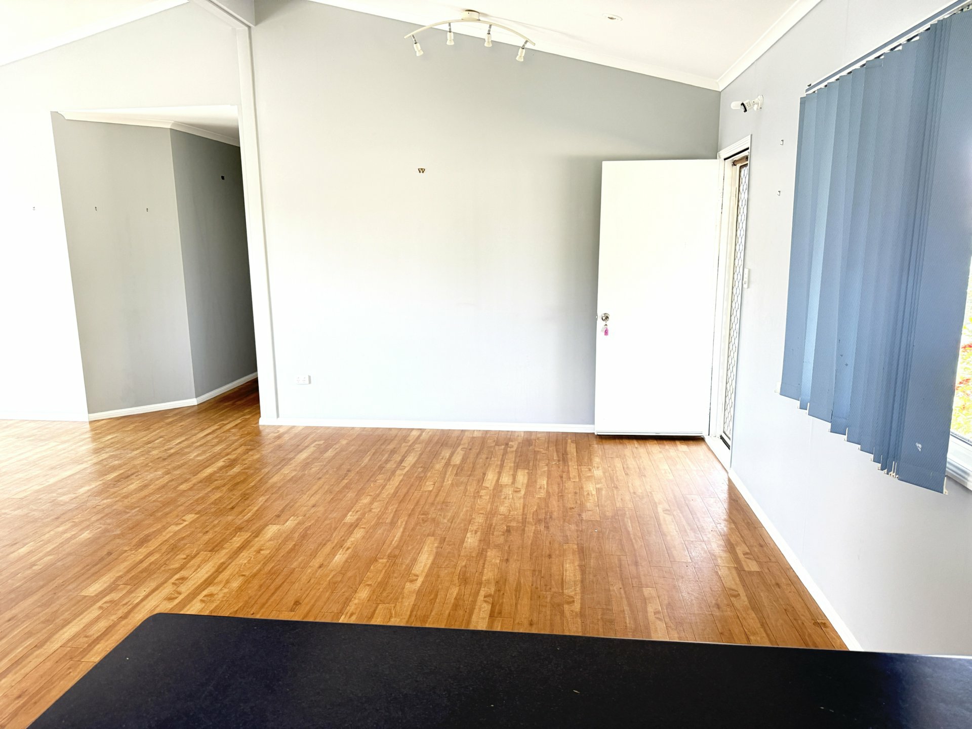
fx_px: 674
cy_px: 364
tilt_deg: -10.3
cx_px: 486
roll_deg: -0.3
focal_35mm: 24
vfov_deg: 56.8
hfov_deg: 71.6
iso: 250
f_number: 1.78
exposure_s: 1/60
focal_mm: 6.76
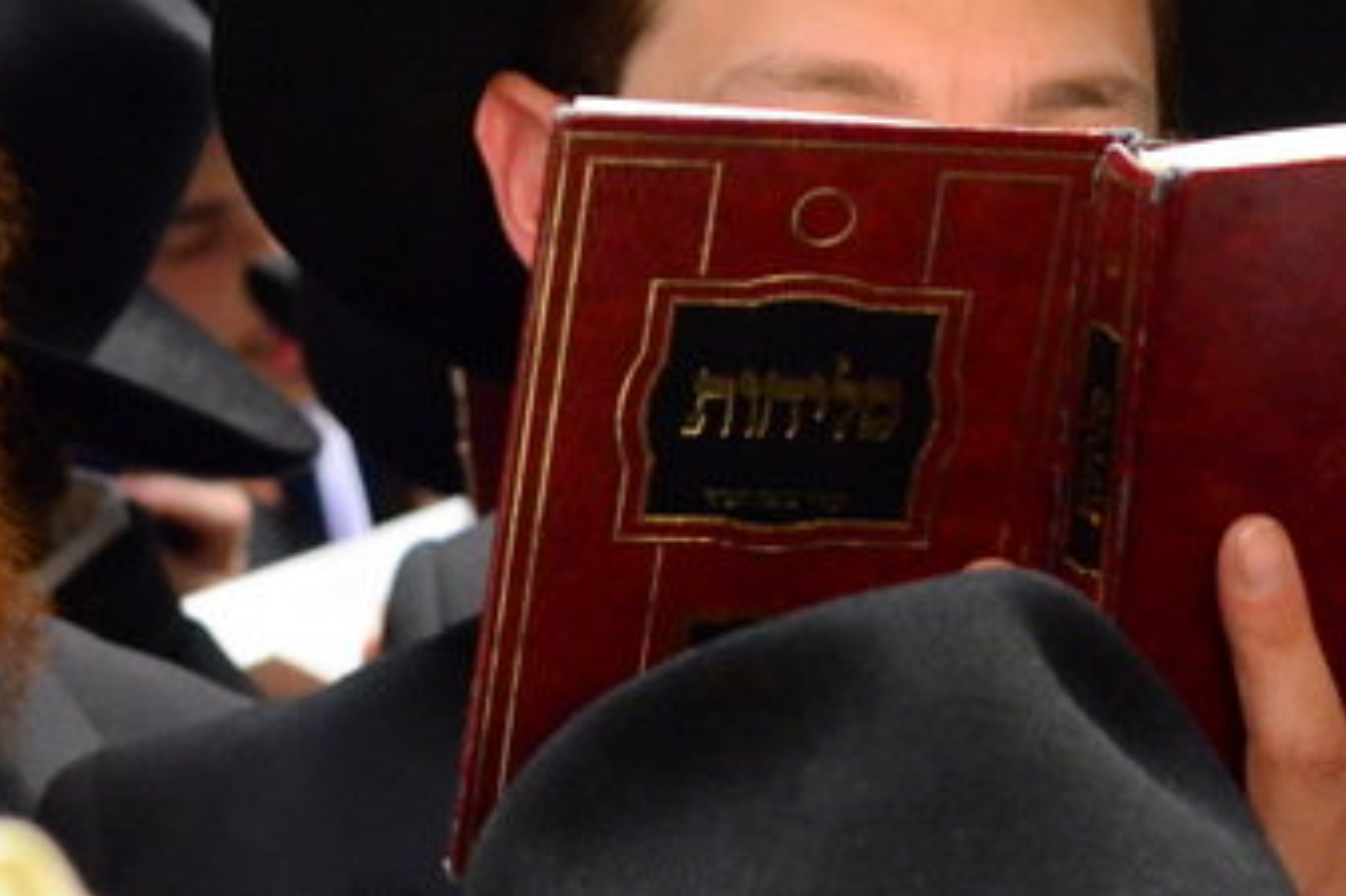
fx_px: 5045
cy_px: 327
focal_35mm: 135
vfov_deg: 10.1
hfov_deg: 15.2
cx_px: 518
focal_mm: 38
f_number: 4.5
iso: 3200
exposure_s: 1/80
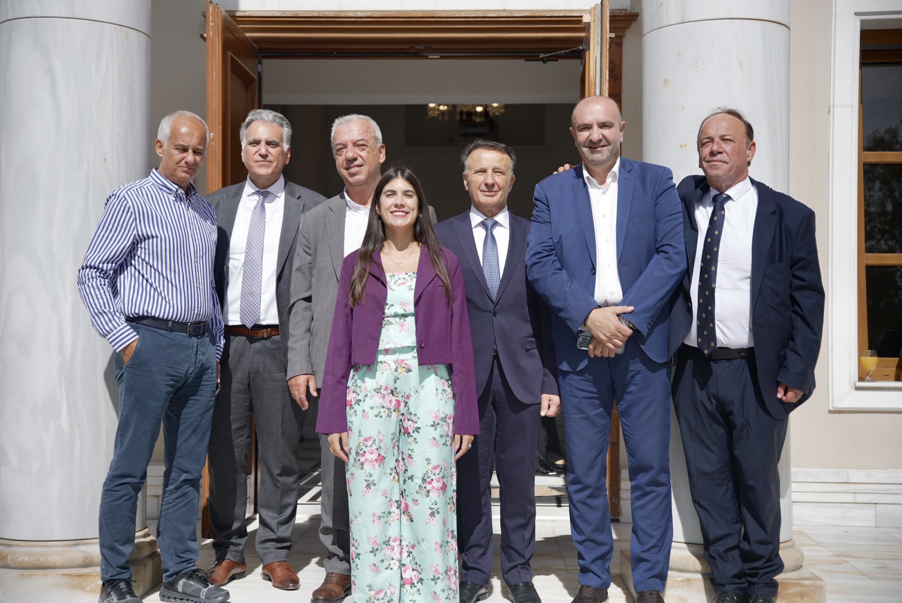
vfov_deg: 26.3
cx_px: 451
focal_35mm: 52
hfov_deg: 38.5
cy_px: 302
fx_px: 1291
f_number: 2.8
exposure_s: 1/100
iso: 100
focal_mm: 51.5
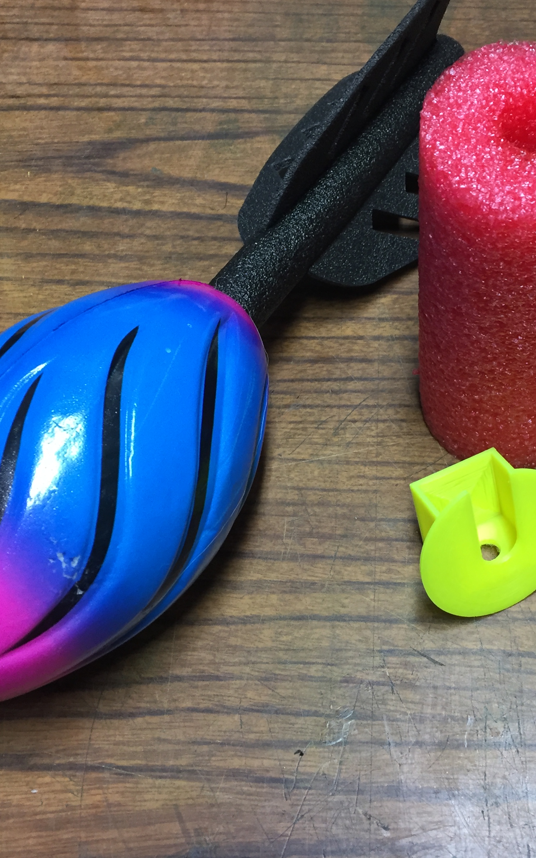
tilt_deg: -57.9
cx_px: 437
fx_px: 982
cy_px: 423
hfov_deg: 29.8
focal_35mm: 42
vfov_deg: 47.2
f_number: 2.2
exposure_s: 1/30
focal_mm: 4.15
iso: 100
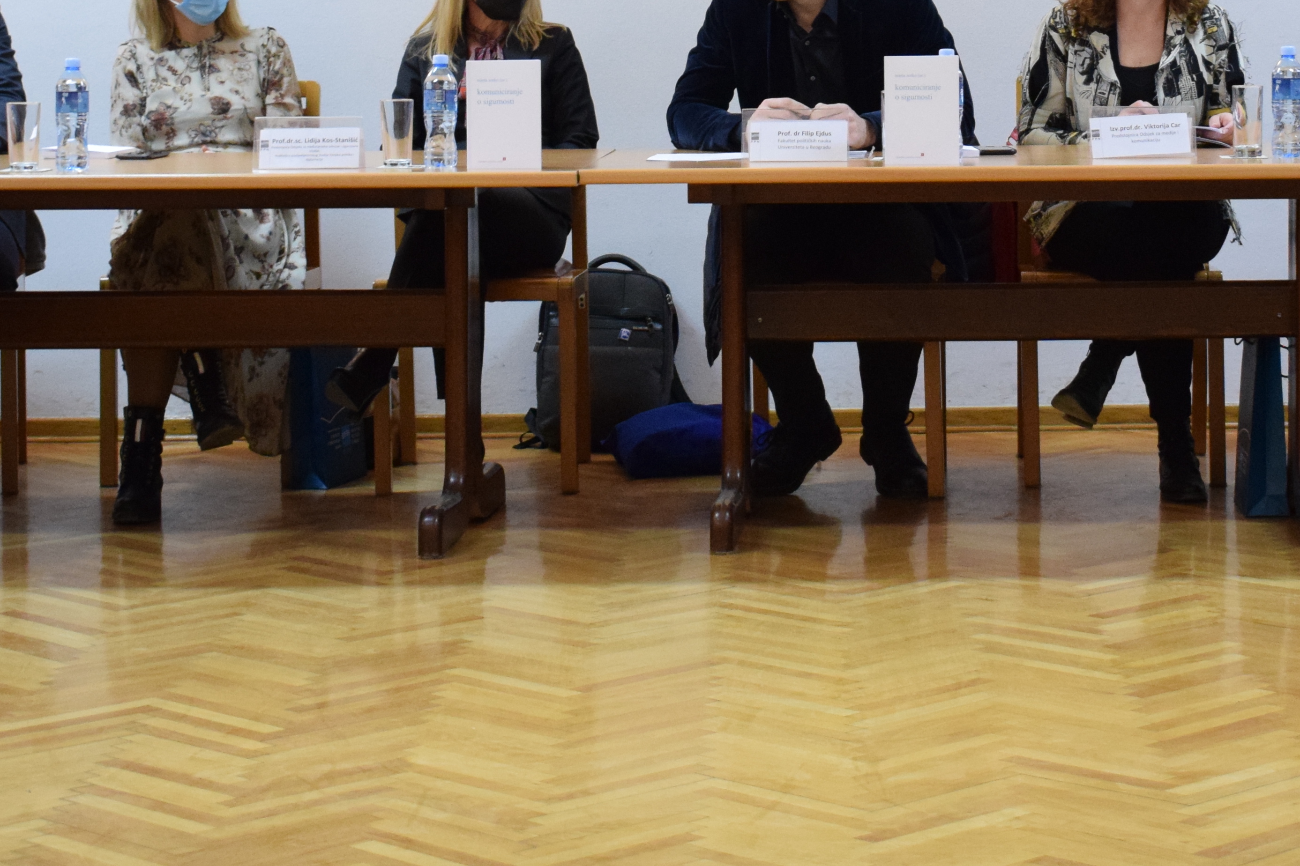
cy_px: -15
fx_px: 3397
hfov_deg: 21.6
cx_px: 859
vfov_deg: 14.3
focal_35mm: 94
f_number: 4.5
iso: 1600
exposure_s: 1/50
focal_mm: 29
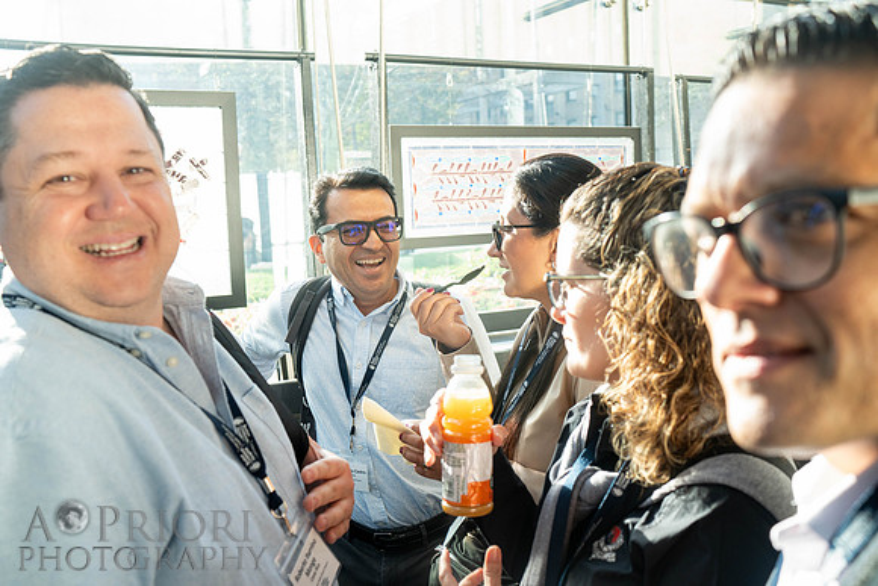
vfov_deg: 37.9
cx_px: 439
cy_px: 293
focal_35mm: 35
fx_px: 854
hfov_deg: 54.4
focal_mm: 35
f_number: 5
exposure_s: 1/320
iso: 1250
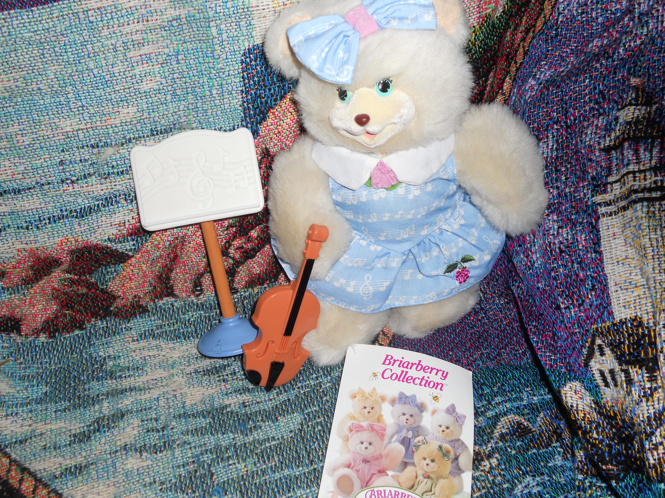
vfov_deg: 44.2
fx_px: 615
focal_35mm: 32
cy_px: 249
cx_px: 332
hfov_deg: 56.8
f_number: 3.5
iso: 80
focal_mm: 5.8
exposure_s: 1/25
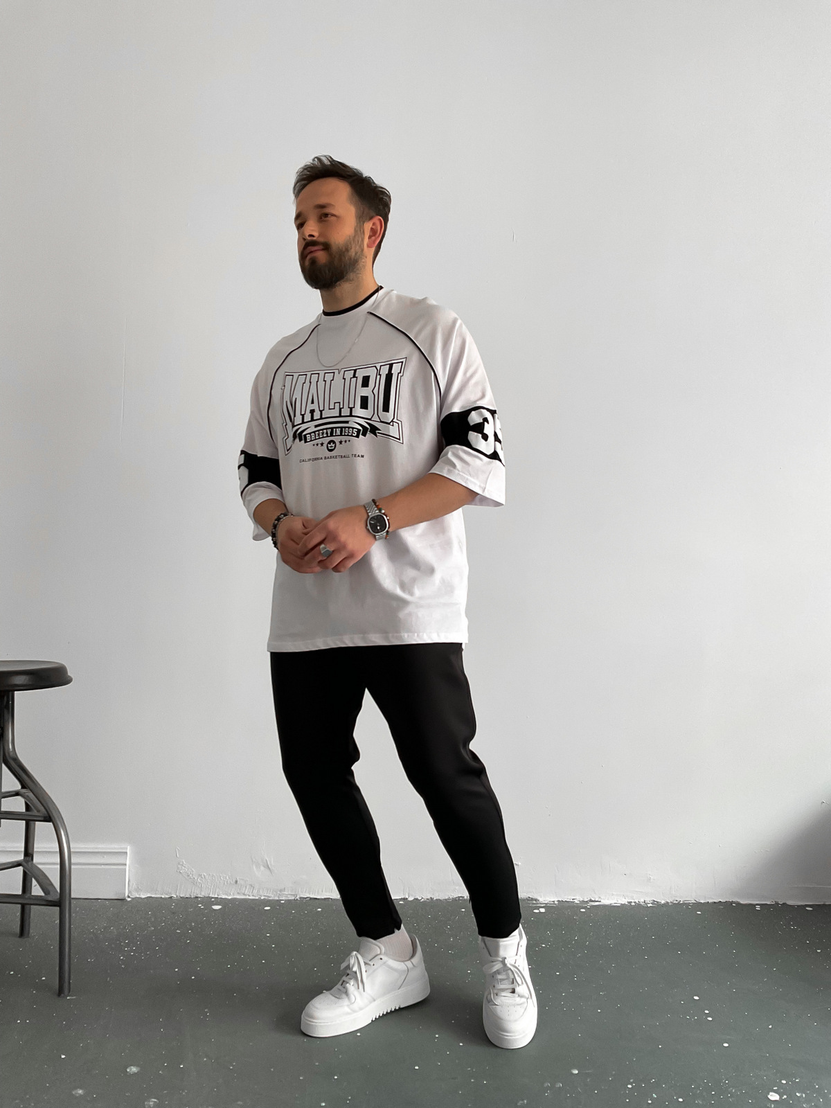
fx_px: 928
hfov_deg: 48.2
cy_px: 554
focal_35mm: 29
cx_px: 416
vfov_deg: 61.7
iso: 64
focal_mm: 3
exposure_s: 1/90
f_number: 1.8
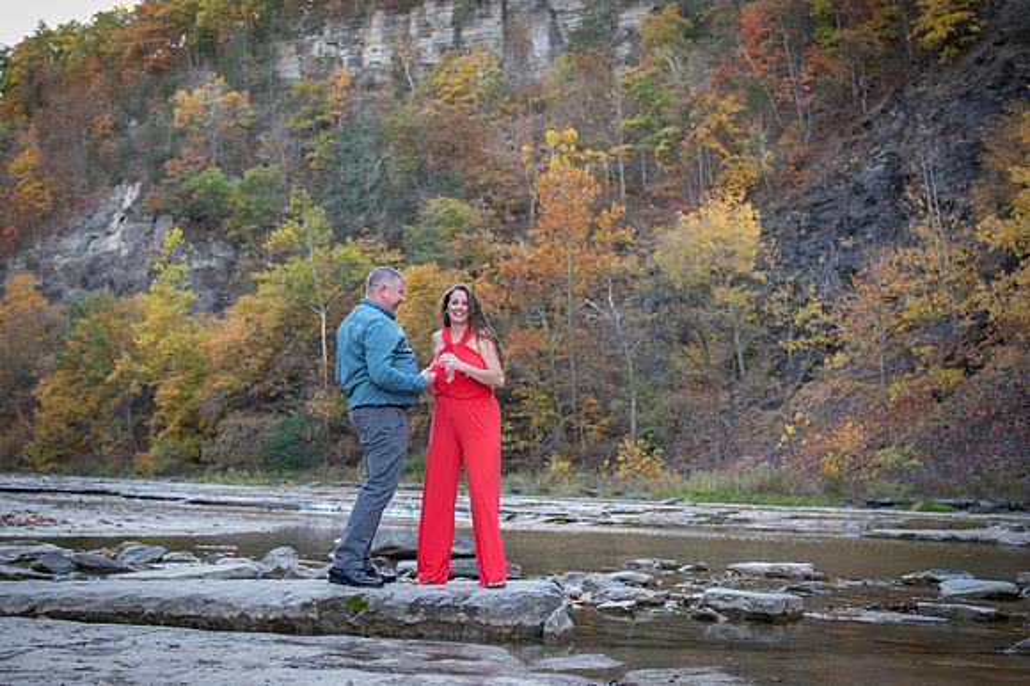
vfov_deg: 32.0
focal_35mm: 42
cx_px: 469
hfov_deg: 46.6
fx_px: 1195
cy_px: 322
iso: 250
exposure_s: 1/100
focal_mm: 32
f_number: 2.8
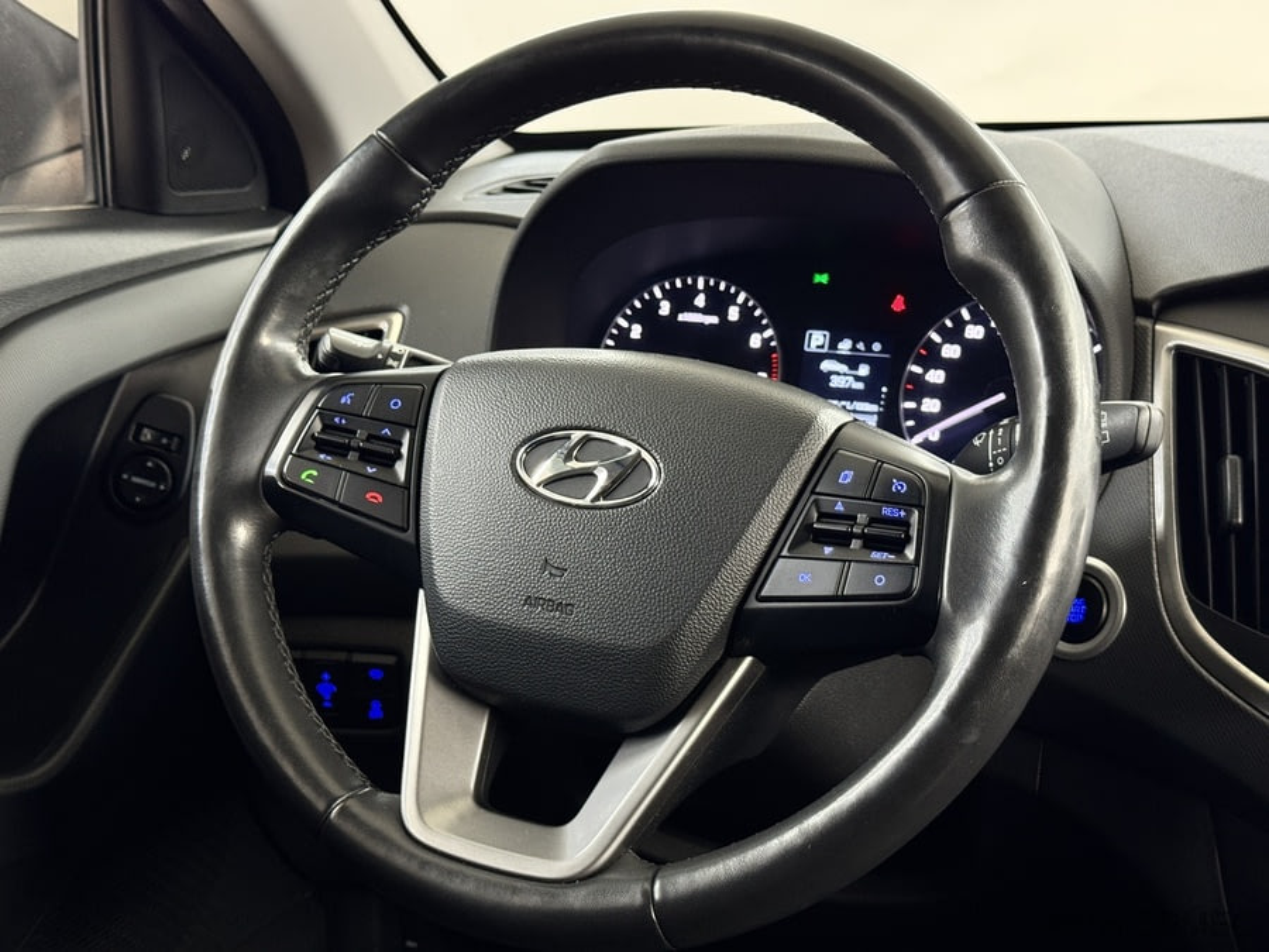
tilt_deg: -15.4
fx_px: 1760
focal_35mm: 48
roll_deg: +1.6
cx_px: 634
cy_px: 476
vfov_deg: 30.3
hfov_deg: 39.7
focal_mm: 6.76
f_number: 1.78
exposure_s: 1/33
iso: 250
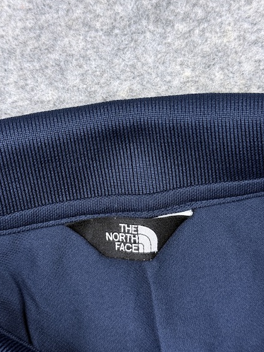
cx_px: 139
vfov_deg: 34.9
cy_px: 190
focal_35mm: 55
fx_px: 559
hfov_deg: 26.5
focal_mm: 6.76
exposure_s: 1/50
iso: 80
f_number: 1.78
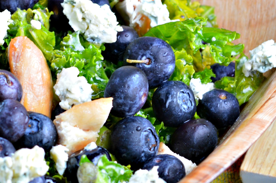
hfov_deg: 8.7
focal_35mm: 234
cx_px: -10
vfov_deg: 5.8
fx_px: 1795
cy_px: 82
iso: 200
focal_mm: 55
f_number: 5.6
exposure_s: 1/40
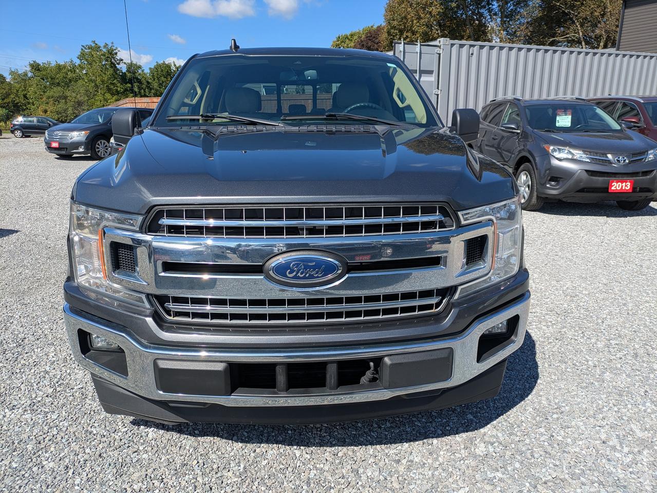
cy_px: 246
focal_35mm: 25
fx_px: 475
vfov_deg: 54.9
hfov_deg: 69.4
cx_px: 328
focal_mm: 5.43
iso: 41
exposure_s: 1/1513
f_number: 1.89
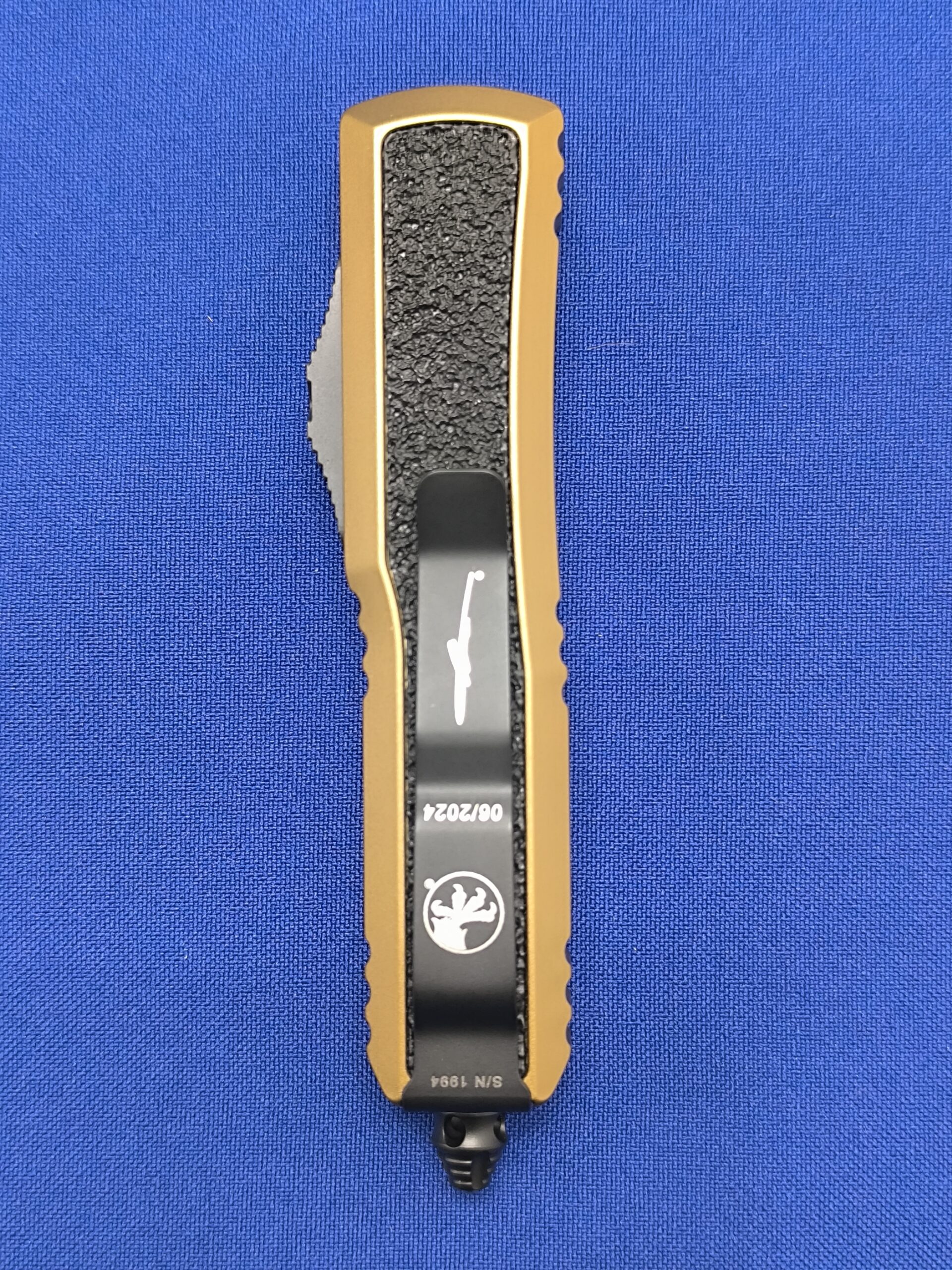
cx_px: 476
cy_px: 635
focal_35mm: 46
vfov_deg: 41.2
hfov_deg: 31.5
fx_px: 1687
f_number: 1.65
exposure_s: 1/50
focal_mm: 6.14
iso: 1000
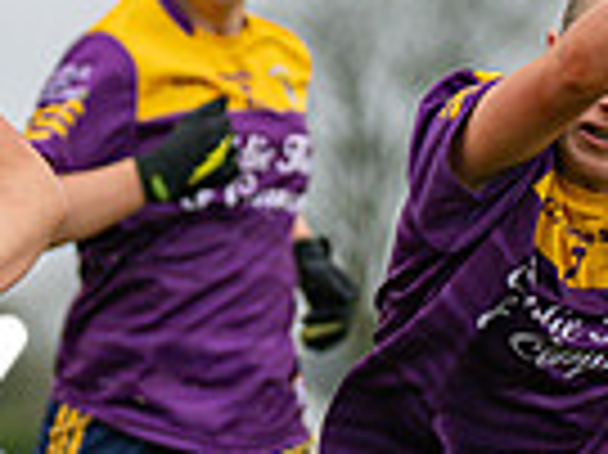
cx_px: -135
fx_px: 10143
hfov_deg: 3.4
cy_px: 443
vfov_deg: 2.6
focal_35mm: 578
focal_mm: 140
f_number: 2.8
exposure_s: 1/1000
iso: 450
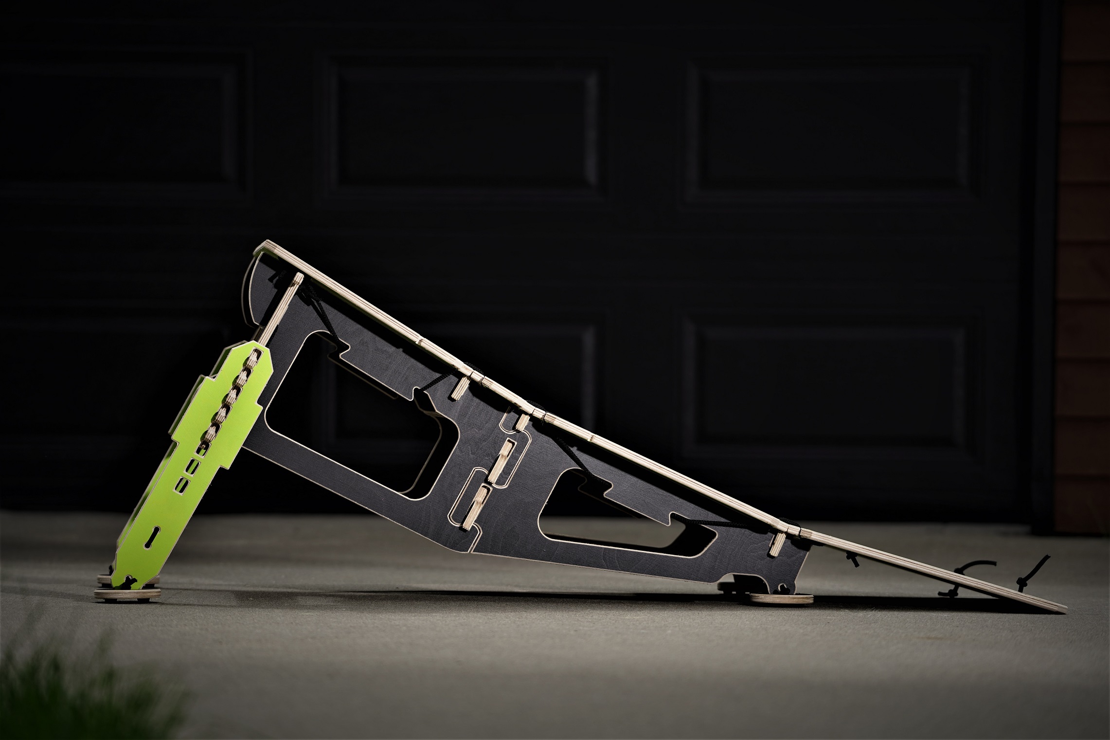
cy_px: 370
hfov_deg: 11.7
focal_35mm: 175
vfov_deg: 7.8
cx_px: 555
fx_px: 5395
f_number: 4
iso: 100
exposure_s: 1/1000
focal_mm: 175
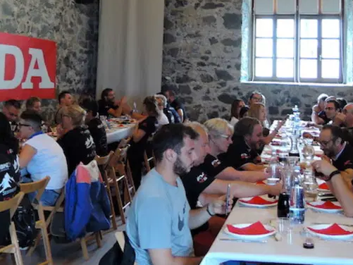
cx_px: 211
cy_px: 16
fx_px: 683
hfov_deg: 28.9
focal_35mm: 67
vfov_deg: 21.4
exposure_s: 1/30
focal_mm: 6
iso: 360
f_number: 2.8
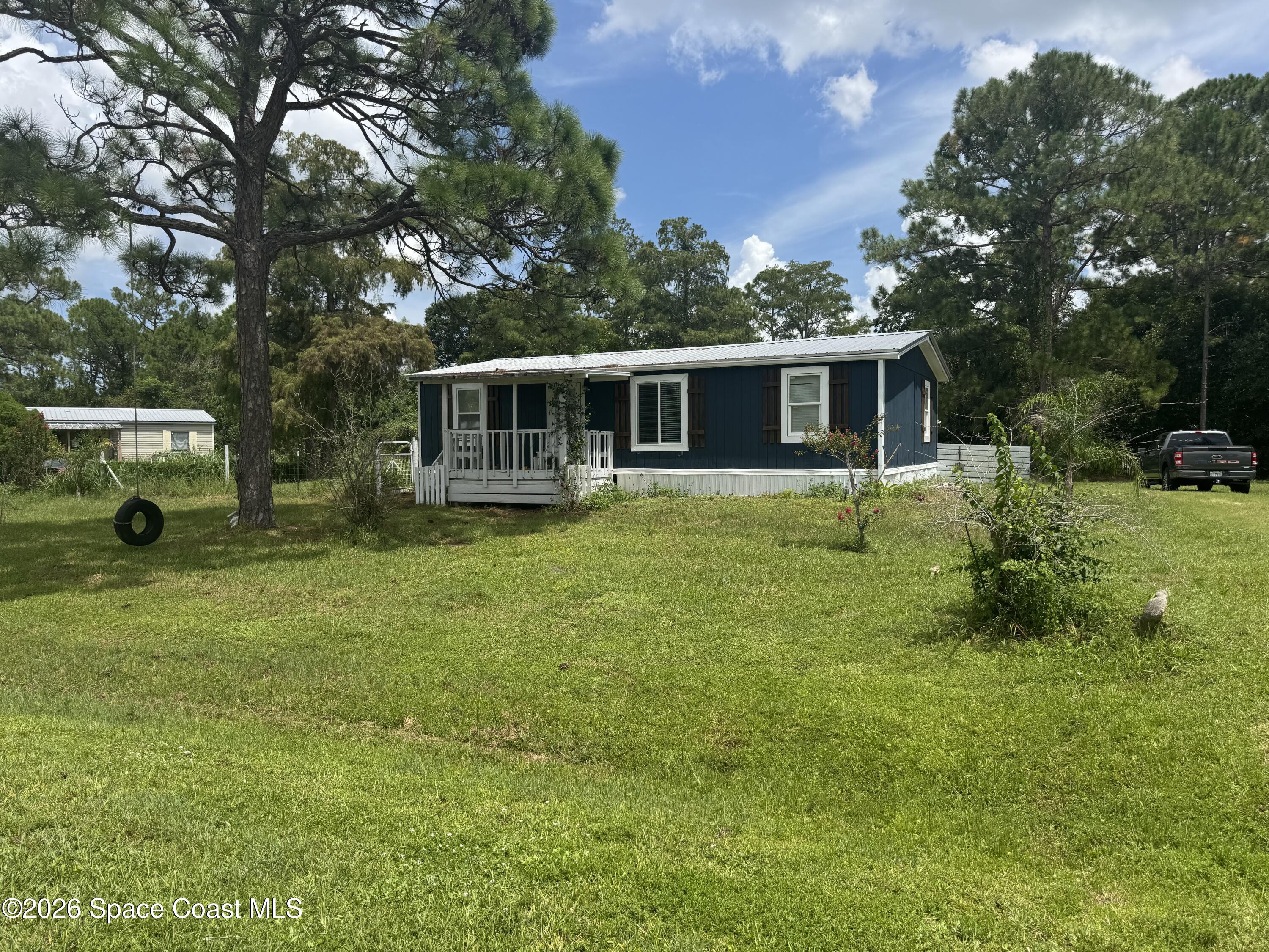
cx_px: 634
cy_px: 476
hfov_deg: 71.6
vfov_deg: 56.8
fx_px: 880
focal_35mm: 24
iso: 80
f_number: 1.78
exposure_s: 1/4950
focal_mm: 6.76
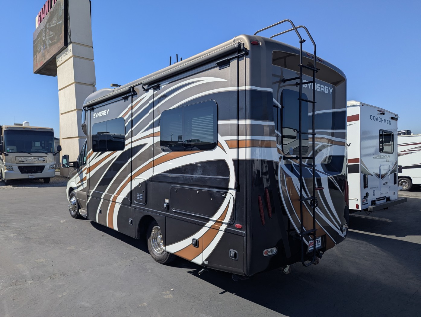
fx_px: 292
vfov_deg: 56.9
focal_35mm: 24
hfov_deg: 71.5
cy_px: 158
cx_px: 210
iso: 45
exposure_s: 1/2899
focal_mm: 6.81
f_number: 1.85
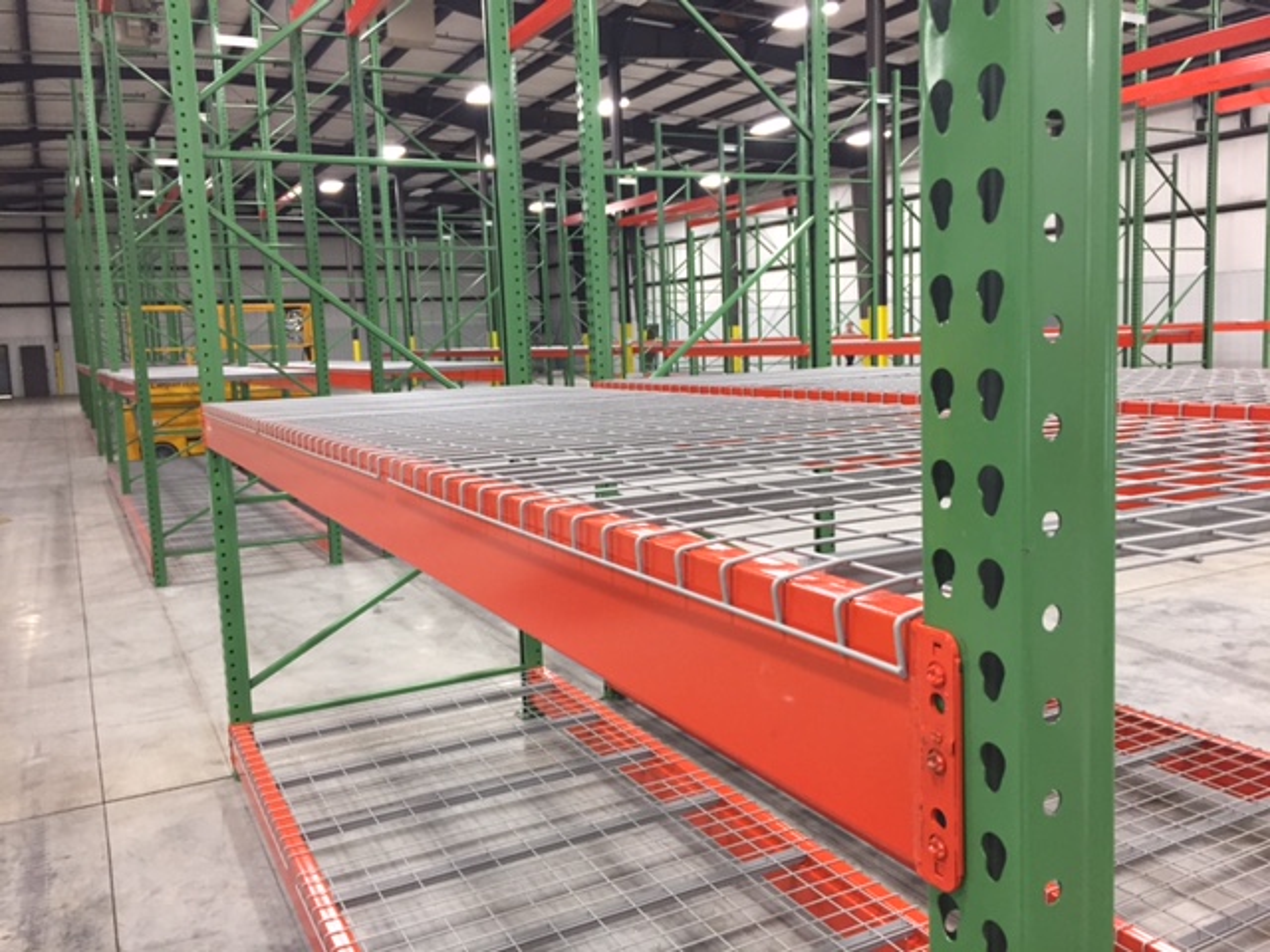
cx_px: 635
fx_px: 1064
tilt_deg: -7.7
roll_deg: +1.1
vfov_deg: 48.2
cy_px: 476
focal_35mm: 29
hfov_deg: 61.7
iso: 125
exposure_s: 1/30
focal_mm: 4.15
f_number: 2.2
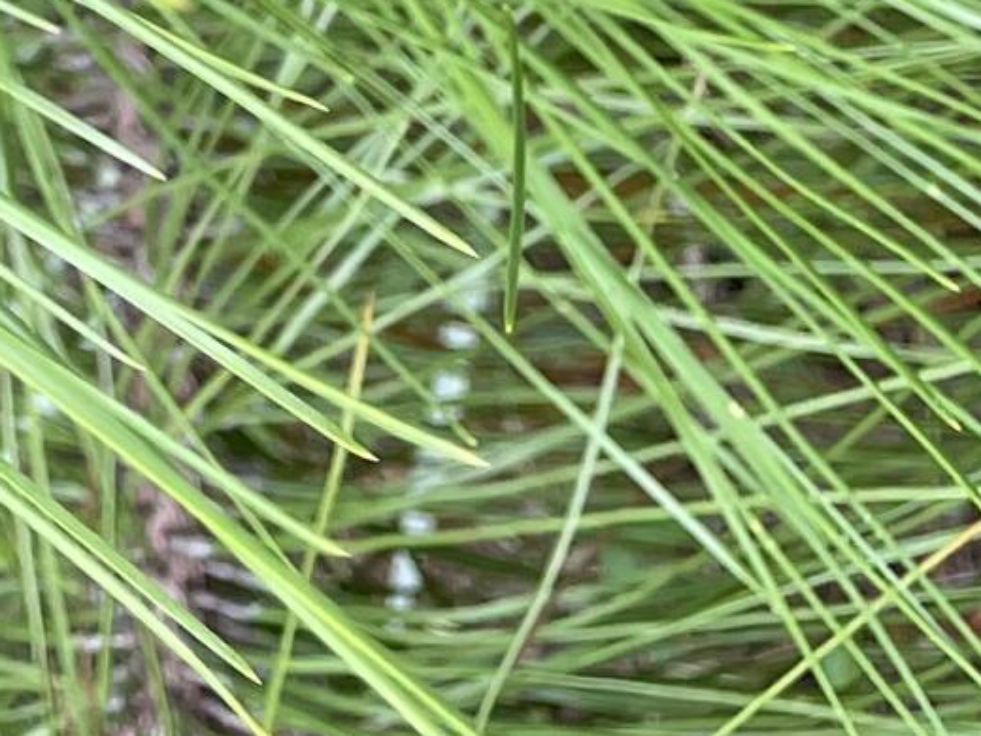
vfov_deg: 9.0
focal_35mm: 150
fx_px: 4251
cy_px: -968
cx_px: -1072
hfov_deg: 11.6
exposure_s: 1/264
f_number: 1.6
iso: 32
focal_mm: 4.2
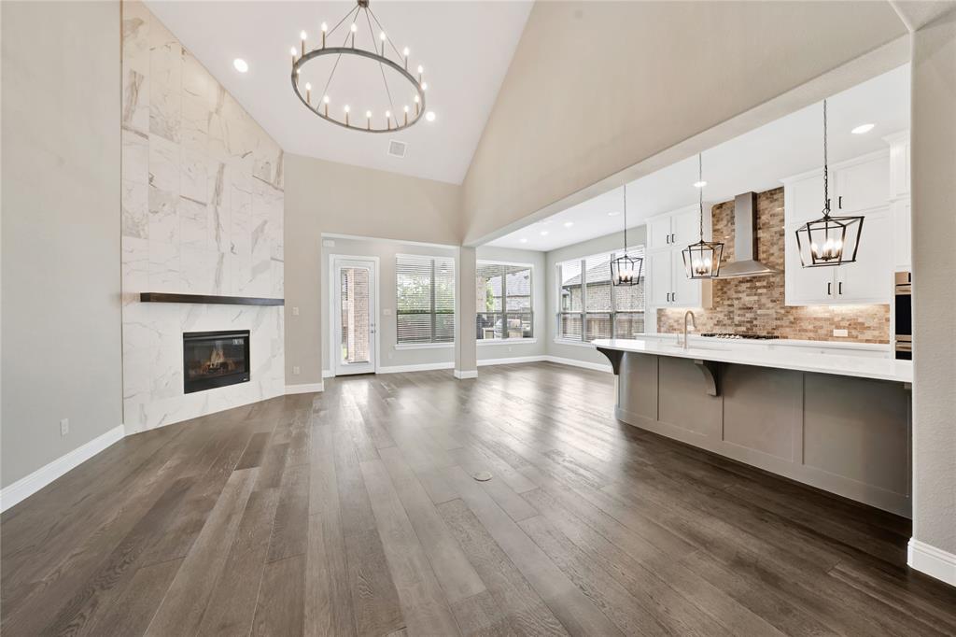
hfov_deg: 112.6
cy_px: 318
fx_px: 319
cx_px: 478
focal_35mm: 12
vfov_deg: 90.0
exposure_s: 1/10
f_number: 9
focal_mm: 12
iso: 250
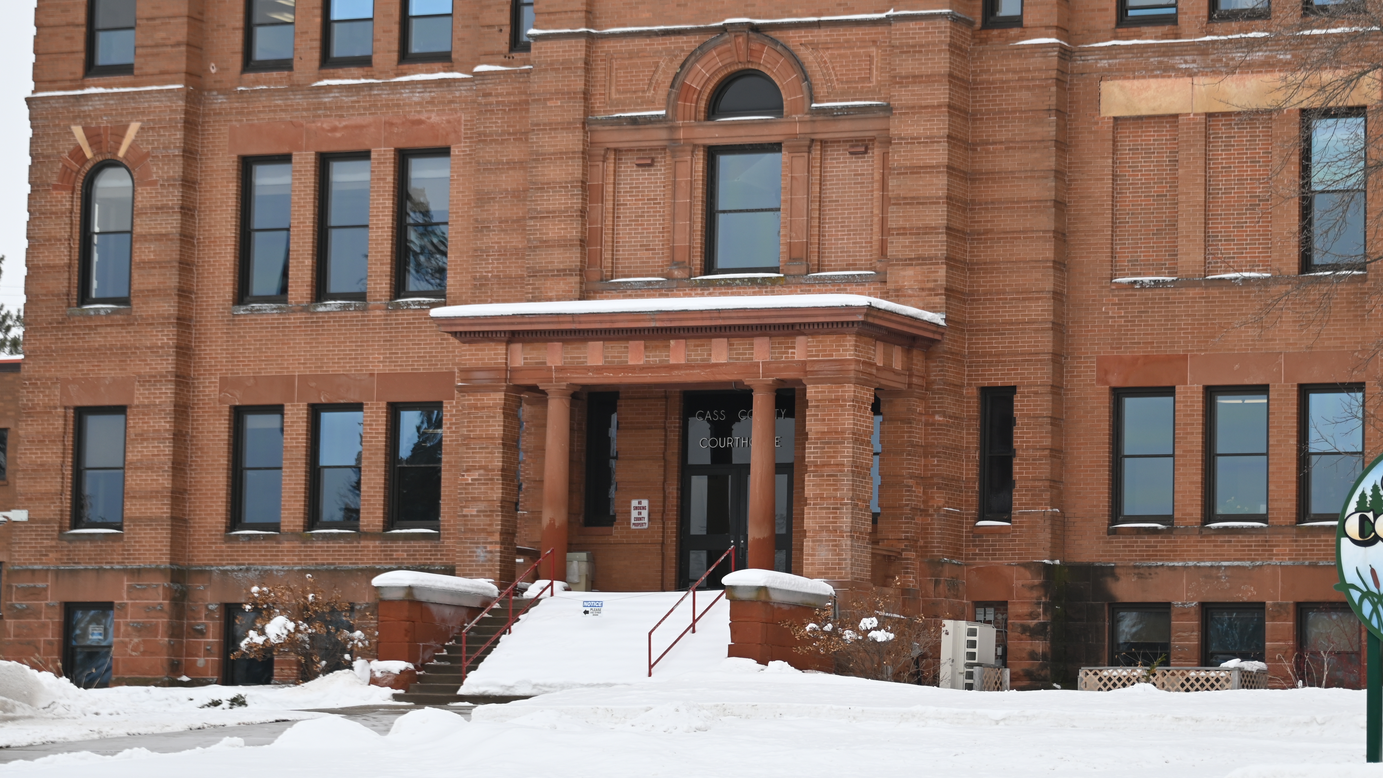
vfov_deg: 9.7
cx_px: 786
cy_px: 283
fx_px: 4584
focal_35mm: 125
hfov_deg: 17.2
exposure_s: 1/250
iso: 200
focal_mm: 98
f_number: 5.6
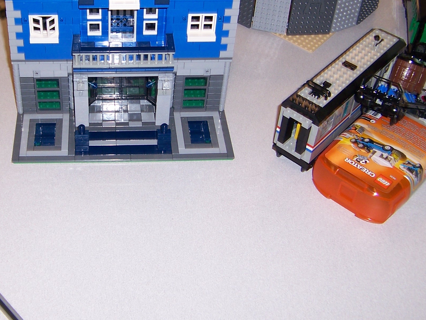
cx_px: 123
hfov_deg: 35.6
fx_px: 652
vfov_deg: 27.1
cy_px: 75
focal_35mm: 53
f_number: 2.8
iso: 80
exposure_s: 1/60
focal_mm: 5.5
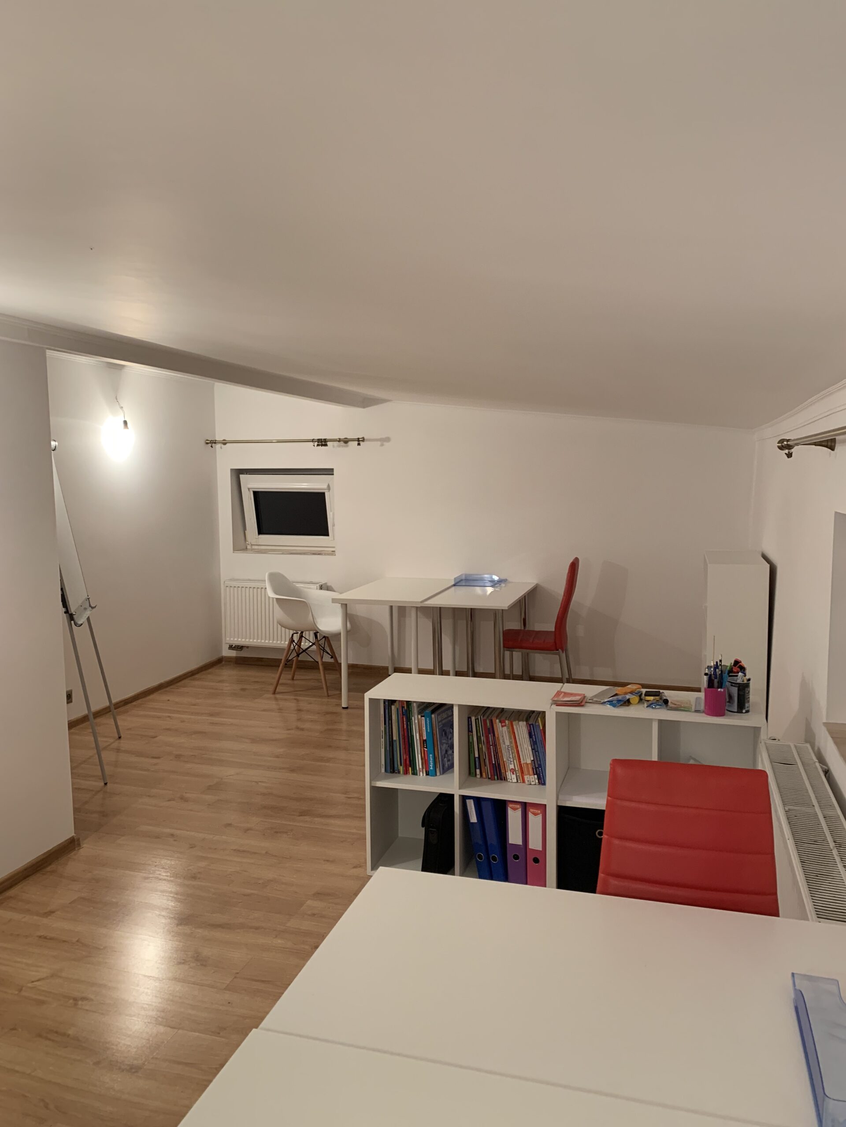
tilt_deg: -5.6
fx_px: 847
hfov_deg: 53.1
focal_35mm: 26
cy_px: 564
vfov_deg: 67.3
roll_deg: +0.4
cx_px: 423
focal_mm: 4.25
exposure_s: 1/50
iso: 125
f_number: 1.8
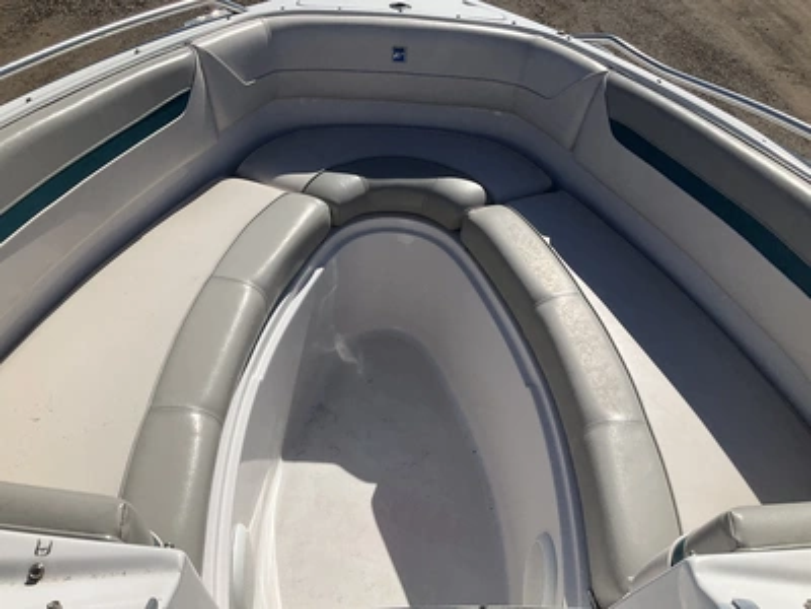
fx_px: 679
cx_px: 406
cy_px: 304
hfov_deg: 61.7
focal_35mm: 29
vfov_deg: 48.2
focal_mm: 3
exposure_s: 1/4065
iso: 25
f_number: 1.8
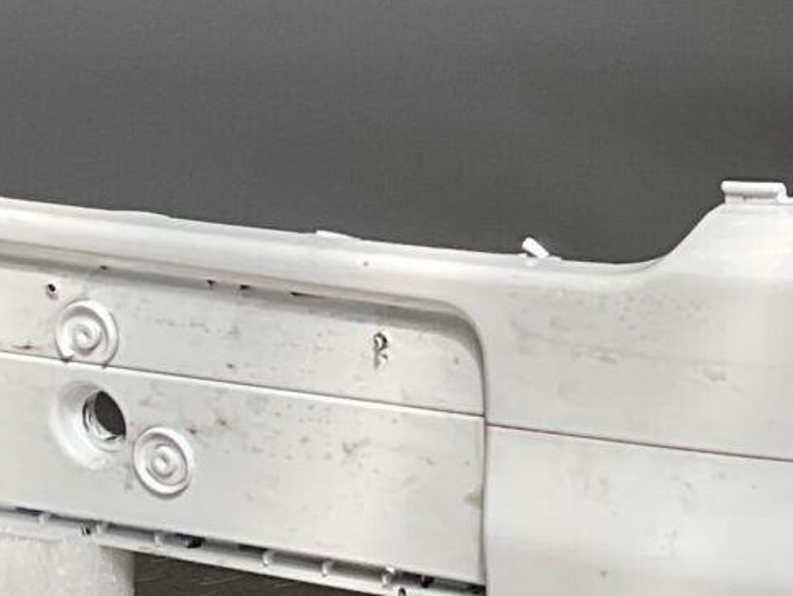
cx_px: 1166
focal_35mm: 154
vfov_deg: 9.6
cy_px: 46
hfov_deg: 12.2
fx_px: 3530
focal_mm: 3
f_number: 1.8
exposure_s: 1/1490
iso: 16
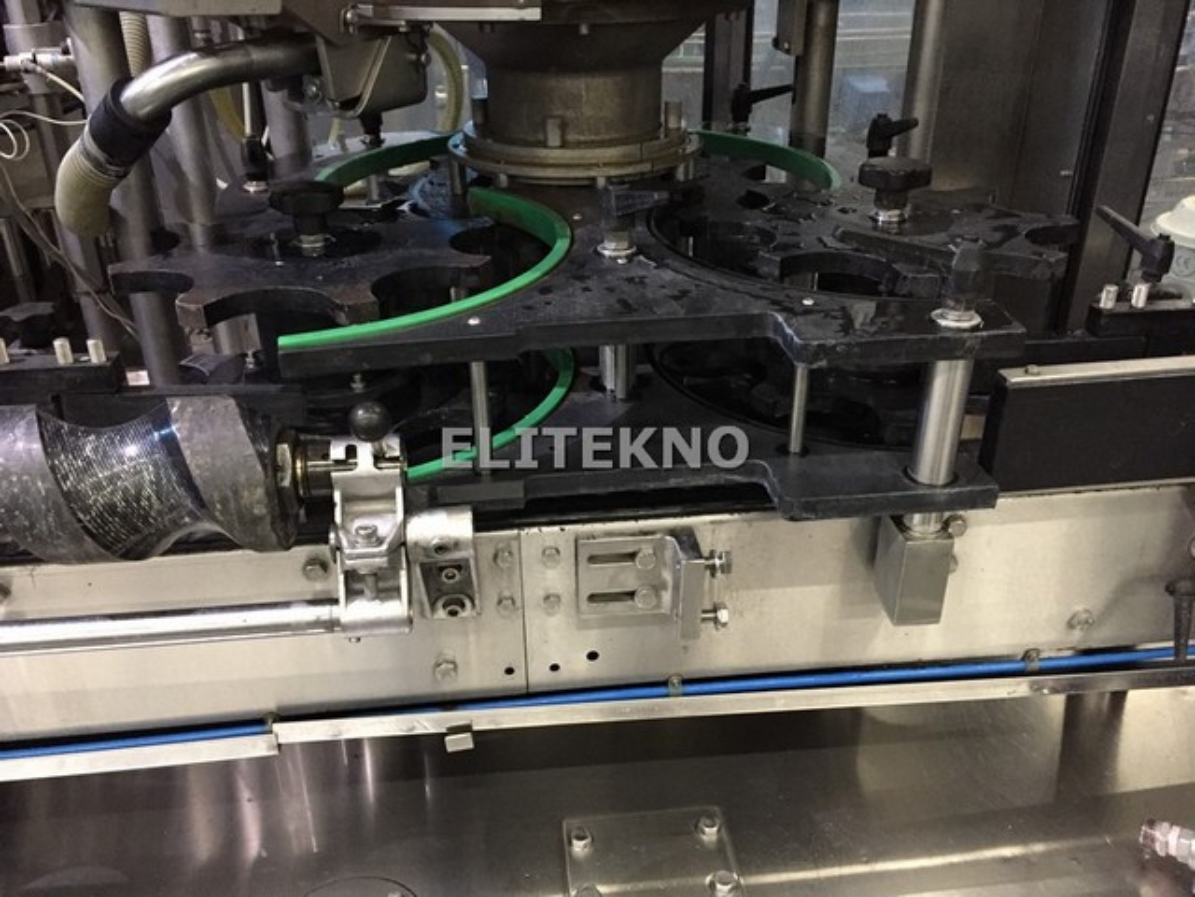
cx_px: 598
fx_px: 1001
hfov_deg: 61.7
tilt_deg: -28.0
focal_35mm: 29
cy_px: 448
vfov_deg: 48.2
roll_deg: -0.5
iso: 320
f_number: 2.2
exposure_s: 1/17
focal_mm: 4.15
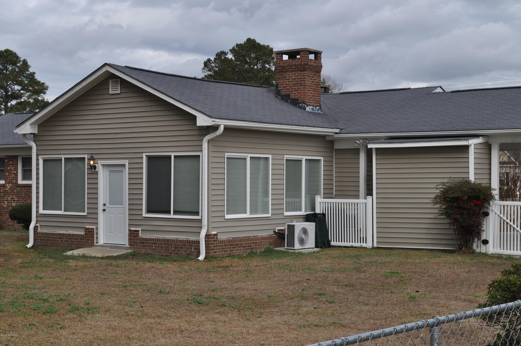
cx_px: 260
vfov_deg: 21.5
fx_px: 911
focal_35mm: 63
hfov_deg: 31.9
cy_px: 173
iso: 200
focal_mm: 42
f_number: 9
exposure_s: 1/320
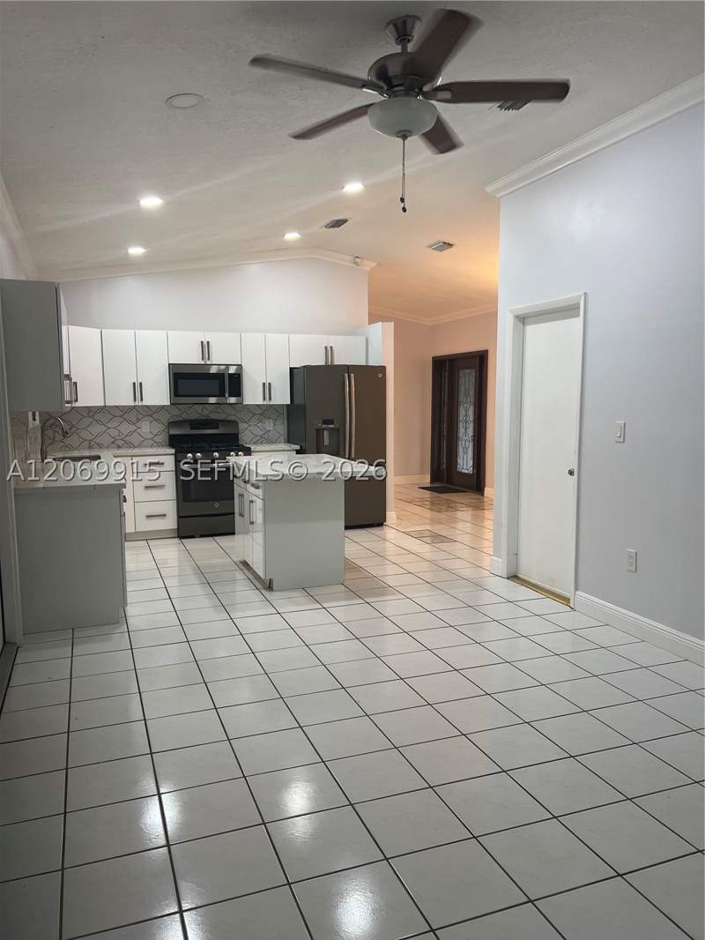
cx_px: 352
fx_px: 706
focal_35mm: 26
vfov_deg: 67.3
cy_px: 470
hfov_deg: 53.1
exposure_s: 1/60
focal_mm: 5.7
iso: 64
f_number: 1.5
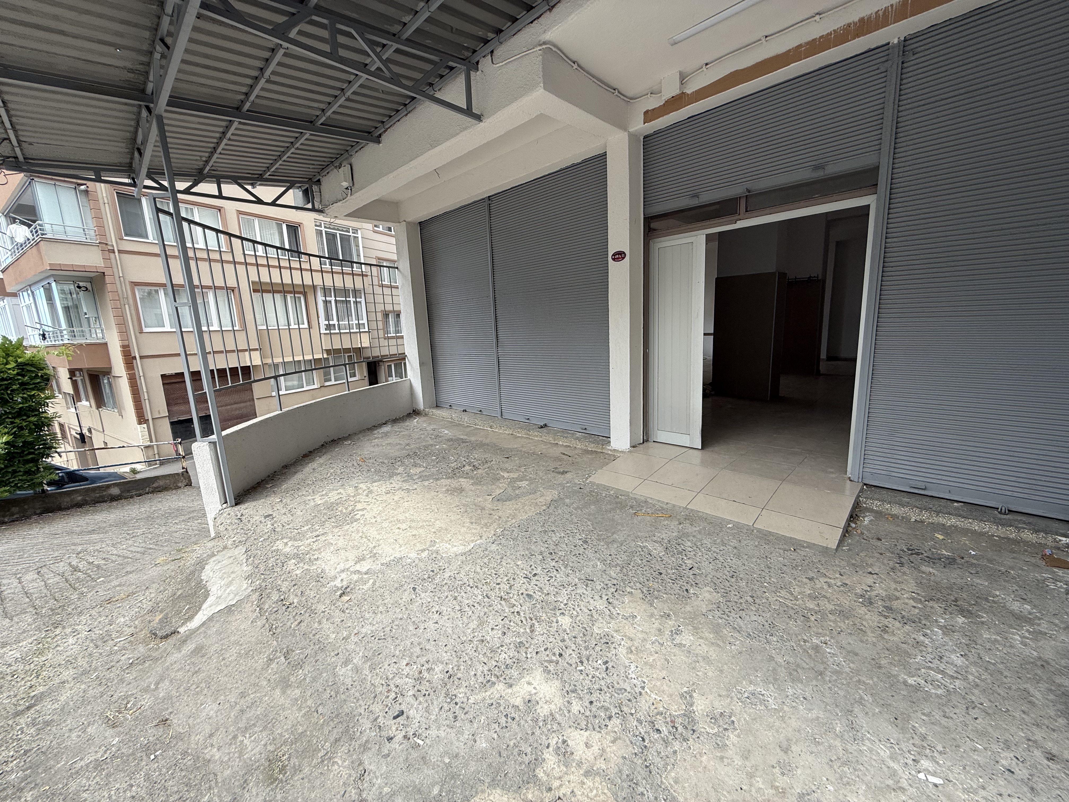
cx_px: 534
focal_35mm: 14
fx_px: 432
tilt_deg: -9.2
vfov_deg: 85.7
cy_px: 401
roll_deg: +1.2
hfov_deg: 102.1
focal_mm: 2.22
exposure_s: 1/436
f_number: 2.2
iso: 50
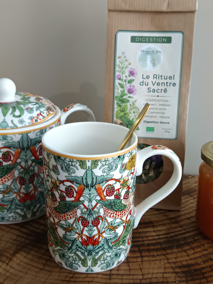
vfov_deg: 71.6
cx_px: 106
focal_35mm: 24
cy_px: 142
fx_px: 197
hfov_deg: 56.8
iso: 1198
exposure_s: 1/50
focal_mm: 5.31
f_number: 1.7
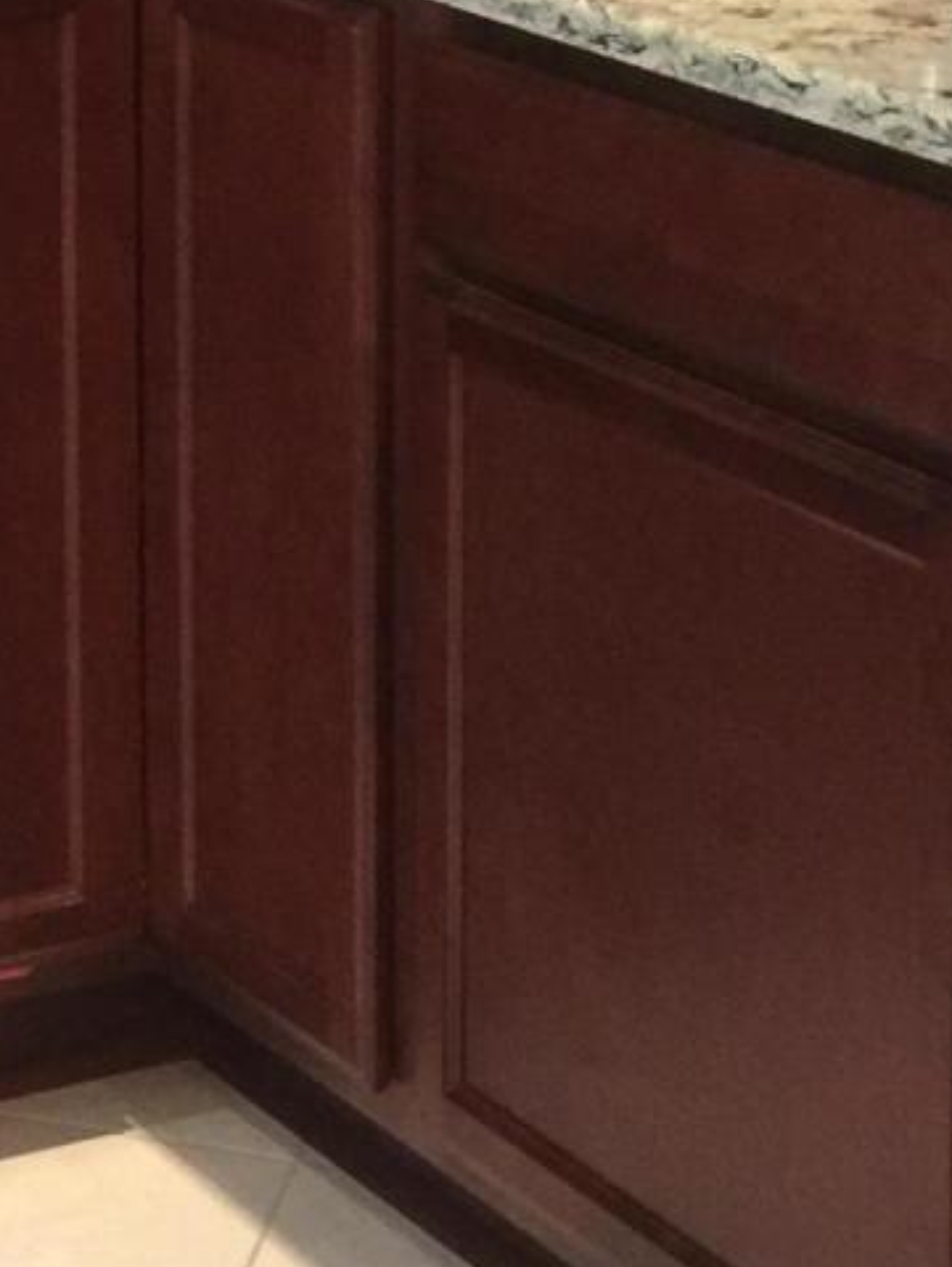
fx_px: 4431
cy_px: -463
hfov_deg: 11.9
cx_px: -325
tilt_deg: -5.2
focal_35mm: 121
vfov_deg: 15.4
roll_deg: +0.6
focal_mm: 4.15
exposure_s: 1/15
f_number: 2.2
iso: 125
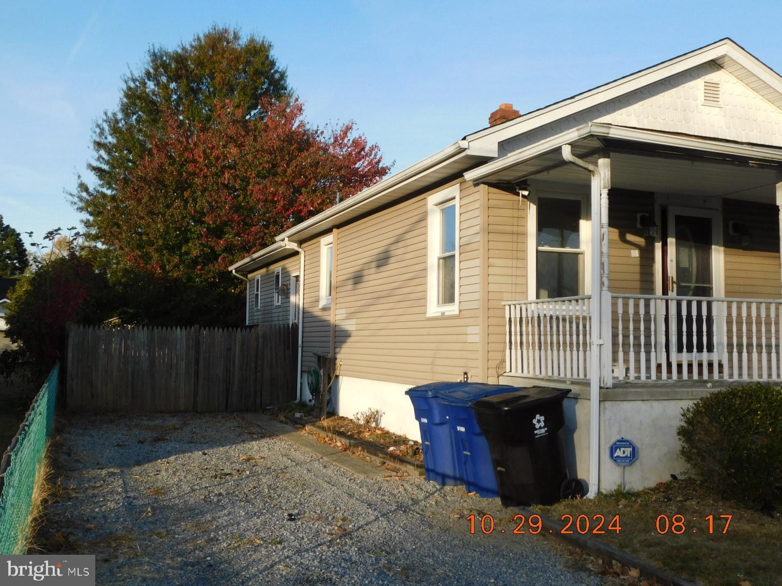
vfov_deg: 39.7
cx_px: 391
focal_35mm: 36
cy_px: 293
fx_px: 813
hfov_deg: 51.4
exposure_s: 1/640
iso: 125
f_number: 3.5
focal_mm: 6.3
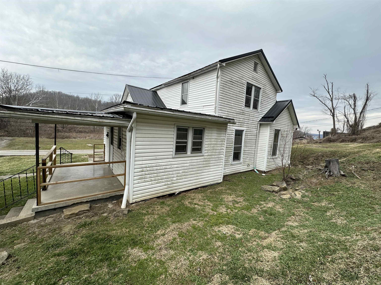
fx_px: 154
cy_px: 142
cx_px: 190
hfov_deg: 102.1
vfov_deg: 85.7
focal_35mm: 14
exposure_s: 1/520
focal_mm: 2.22
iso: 40
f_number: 2.2
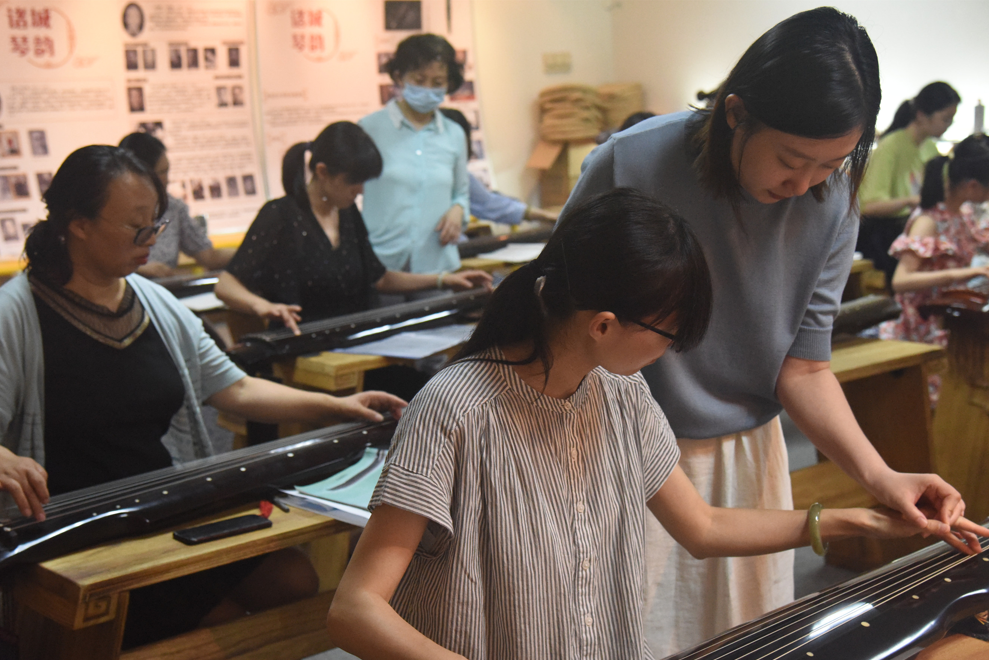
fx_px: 1566
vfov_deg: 23.8
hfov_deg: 35.0
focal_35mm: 57
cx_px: 484
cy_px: 376
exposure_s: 1/100
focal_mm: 50
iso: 6400
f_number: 5
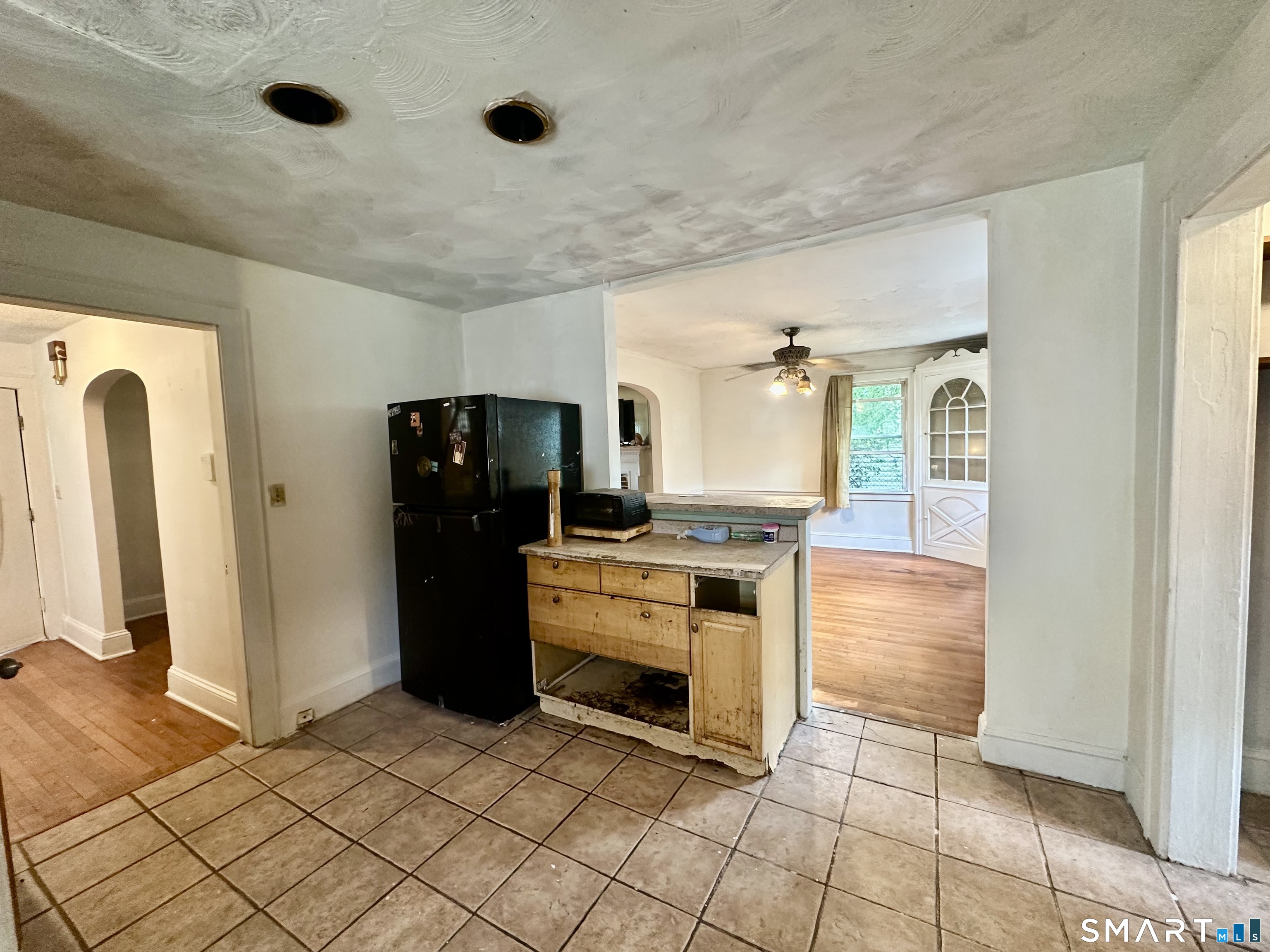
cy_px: 476
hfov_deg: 102.1
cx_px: 635
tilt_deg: -3.4
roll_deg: +1.7
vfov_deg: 85.7
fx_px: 514
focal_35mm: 14
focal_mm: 2.22
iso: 320
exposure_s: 1/60
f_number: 2.2
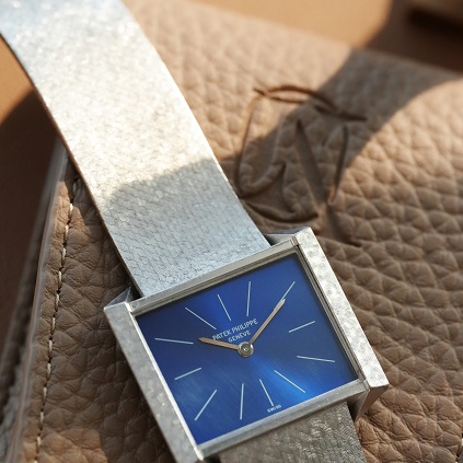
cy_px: 347
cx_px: 240
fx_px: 2179
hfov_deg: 12.1
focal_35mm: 144
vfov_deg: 12.1
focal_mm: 105
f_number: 6.3
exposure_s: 1/250
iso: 4000
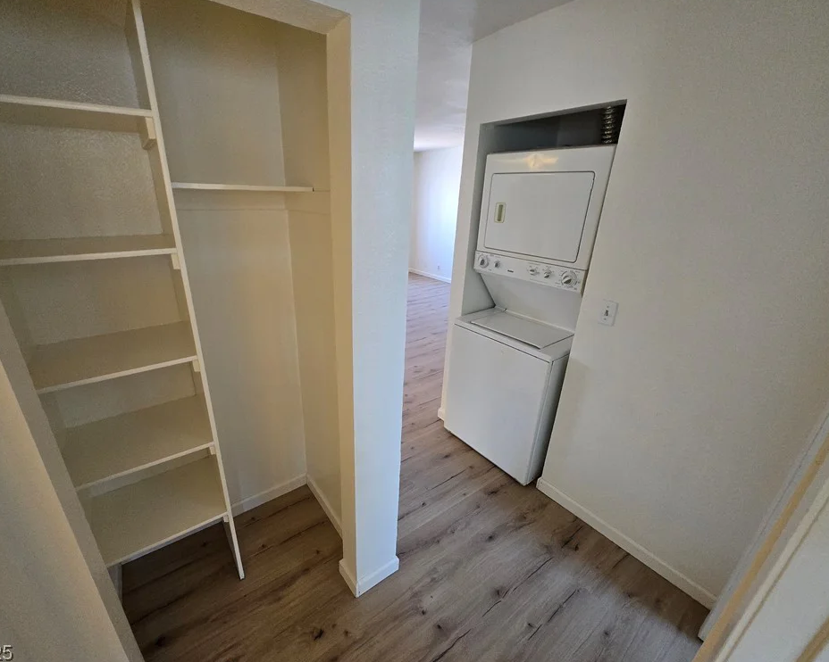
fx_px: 343
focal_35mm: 14
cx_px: 380
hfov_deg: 100.5
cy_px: 330
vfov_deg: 88.0
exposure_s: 1/60
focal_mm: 1.7
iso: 320
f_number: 2.2
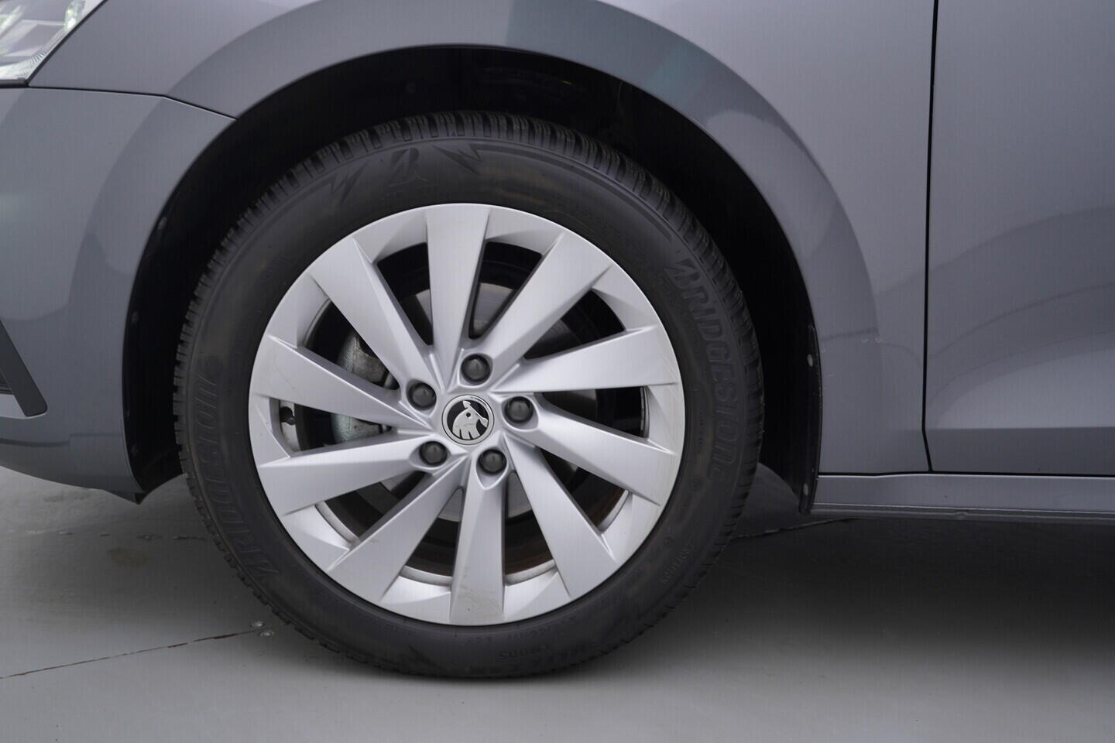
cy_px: 372
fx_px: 1115
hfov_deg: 53.1
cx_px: 558
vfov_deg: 36.9
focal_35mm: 36
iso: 125
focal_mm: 24
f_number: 4
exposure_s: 1/80
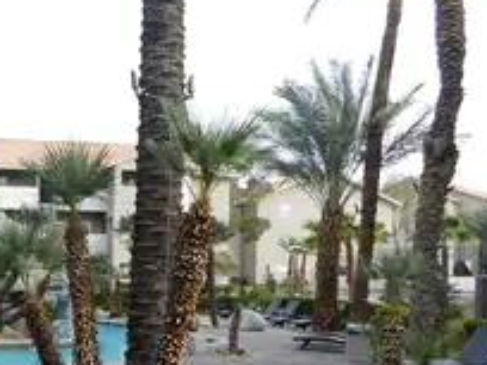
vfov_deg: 31.4
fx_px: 633
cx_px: 24
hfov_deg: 38.3
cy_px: 289
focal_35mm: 45
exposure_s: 1/400
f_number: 3
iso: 125
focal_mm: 4
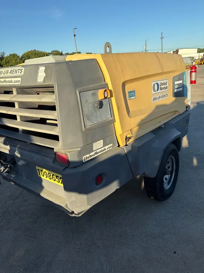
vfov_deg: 67.3
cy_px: 136
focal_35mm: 26
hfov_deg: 53.1
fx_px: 204
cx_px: 102
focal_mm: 5.96
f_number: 1.6
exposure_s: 1/2062
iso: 50
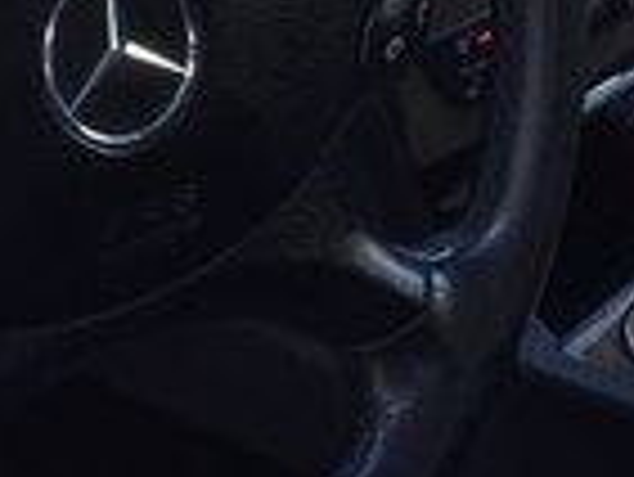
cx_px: 468
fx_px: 2493
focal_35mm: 136
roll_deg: +5.7
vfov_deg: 10.7
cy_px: -119
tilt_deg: -21.7
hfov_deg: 14.4
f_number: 2.2
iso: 40
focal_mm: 4.15
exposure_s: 1/100
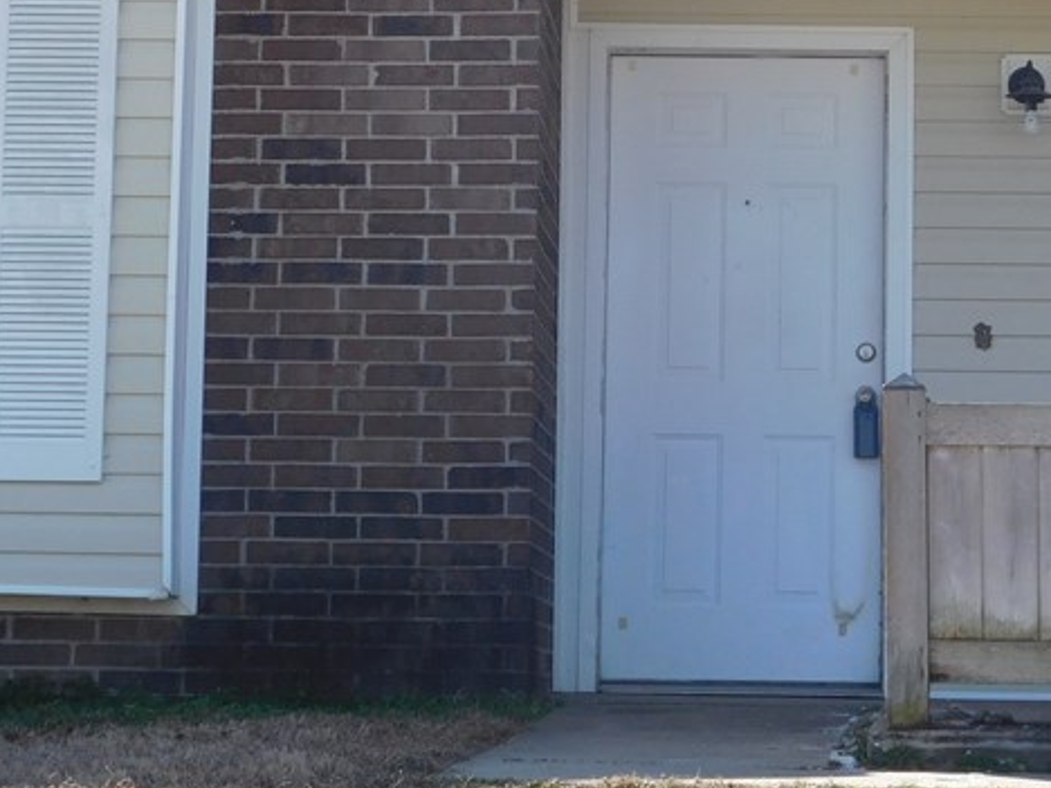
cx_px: 746
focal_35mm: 129
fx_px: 3917
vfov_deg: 11.4
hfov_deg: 15.2
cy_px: 148
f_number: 4
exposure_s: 1/640
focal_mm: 10.4
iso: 125
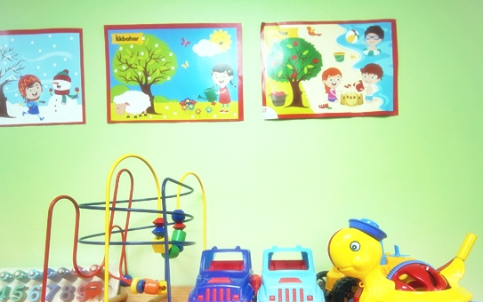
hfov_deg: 74.8
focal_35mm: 24
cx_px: 246
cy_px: 225
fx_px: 316
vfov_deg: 49.2
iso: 3200
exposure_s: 1/125
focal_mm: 16
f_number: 5
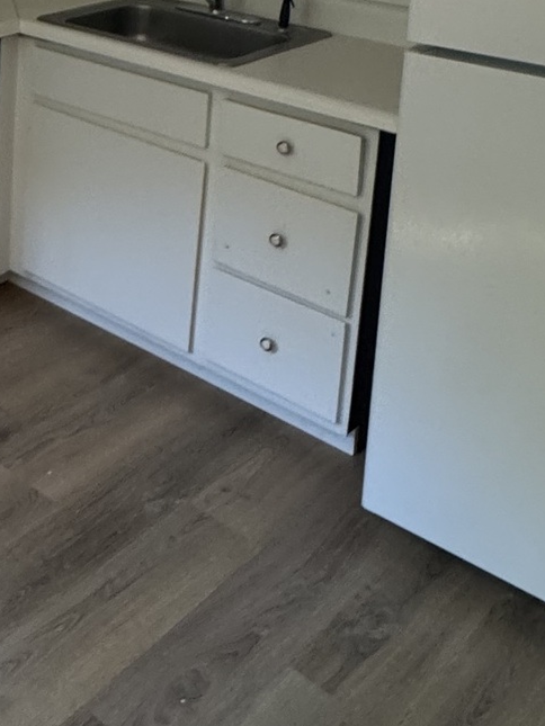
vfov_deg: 33.6
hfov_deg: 24.9
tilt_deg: -9.8
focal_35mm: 50
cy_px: -59
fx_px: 1049
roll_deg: +1.3
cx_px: -178
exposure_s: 1/60
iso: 250
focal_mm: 2.22
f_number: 2.2
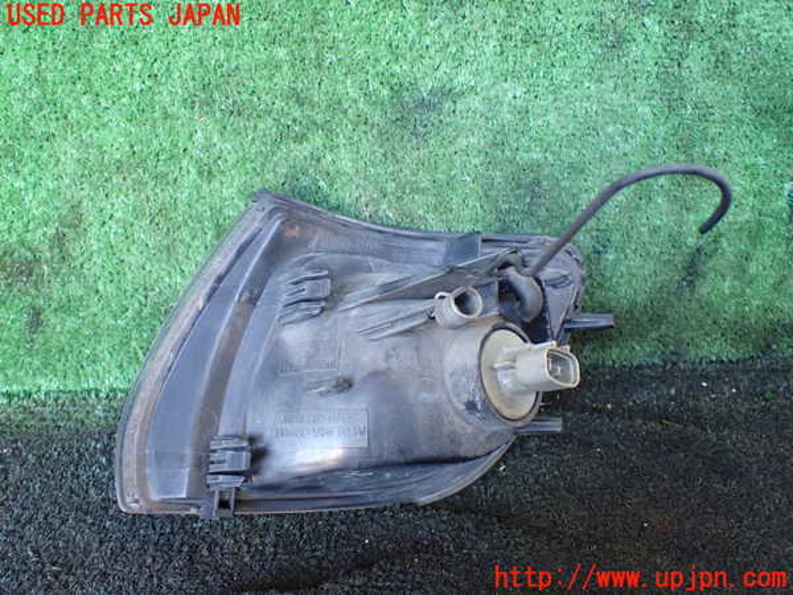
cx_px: 396
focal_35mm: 30
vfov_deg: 46.8
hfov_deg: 60.0
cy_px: 298
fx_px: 687
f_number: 2.3
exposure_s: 1/80
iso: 800
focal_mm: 5.4
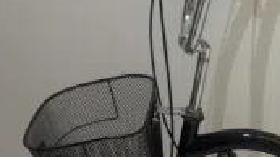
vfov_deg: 12.4
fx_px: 720
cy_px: 108
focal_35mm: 97
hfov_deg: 20.3
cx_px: 354
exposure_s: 1/50
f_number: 1.78
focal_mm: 6.76
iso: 160
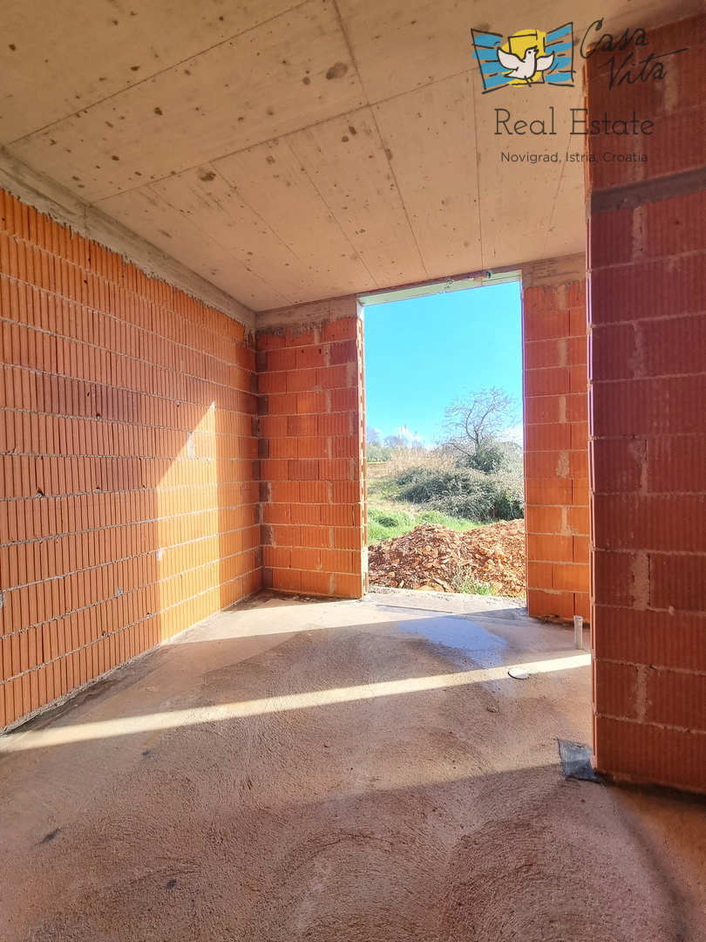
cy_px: 471
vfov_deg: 106.2
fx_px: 354
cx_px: 353
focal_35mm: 13
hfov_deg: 89.9
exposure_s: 1/361
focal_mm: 2.2
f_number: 2.2
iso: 50
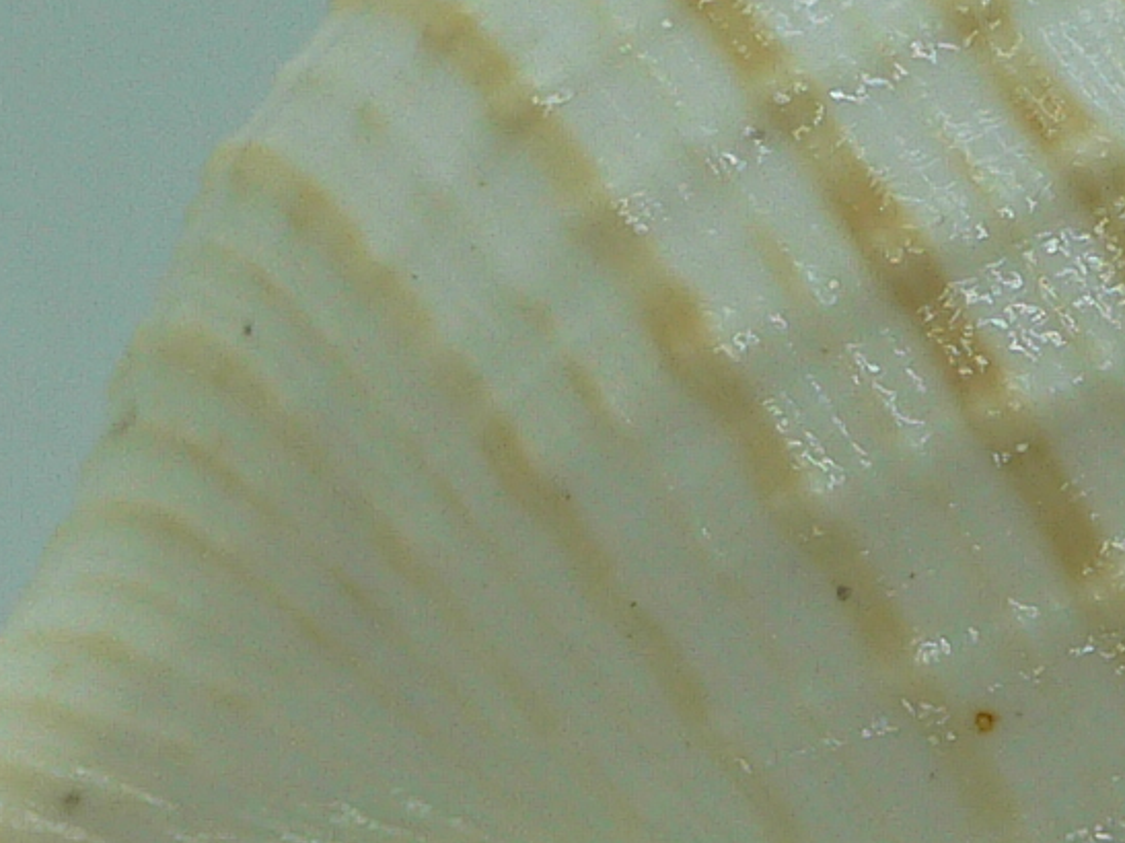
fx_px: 4192
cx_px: 991
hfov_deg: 15.1
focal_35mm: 129
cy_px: 592
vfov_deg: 11.5
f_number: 2.8
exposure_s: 1/60
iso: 80
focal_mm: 4.6
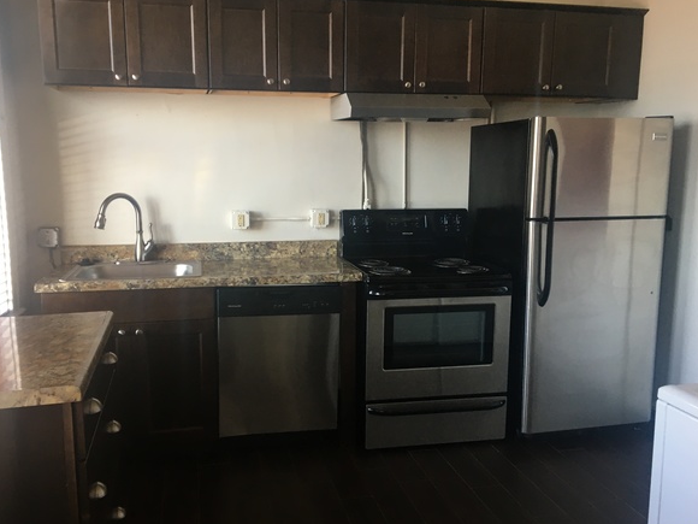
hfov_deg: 56.8
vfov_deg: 44.2
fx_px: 645
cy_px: 267
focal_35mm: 32
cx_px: 338
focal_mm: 4.15
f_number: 2.2
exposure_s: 1/30
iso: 64
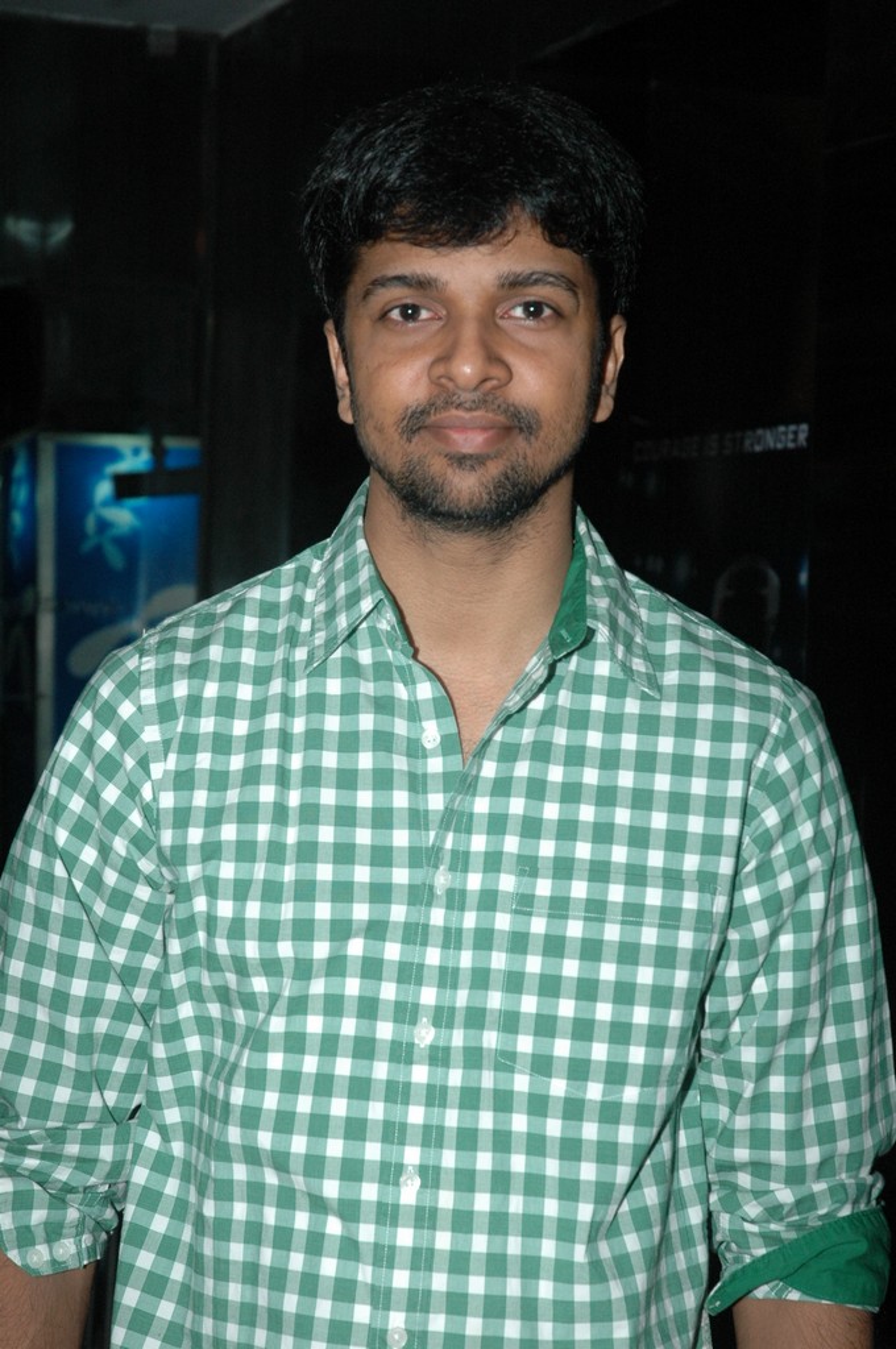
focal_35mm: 78
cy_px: 674
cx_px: 448
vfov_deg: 26.0
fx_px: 2920
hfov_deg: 17.4
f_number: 5.6
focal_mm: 52
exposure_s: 1/125
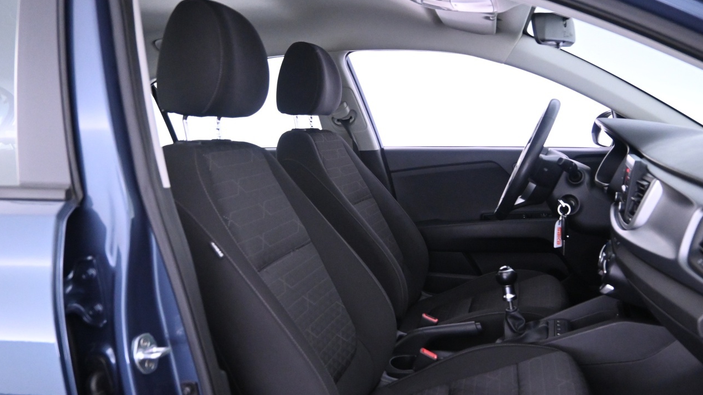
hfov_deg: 60.7
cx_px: 409
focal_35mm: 32
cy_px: 284
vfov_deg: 36.0
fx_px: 596
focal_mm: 16
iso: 3200
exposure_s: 1/25
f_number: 3.5
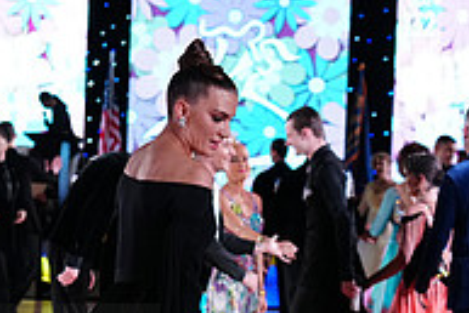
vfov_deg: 6.2
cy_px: 368
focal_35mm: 222
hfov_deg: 9.1
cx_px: -104
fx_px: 2894
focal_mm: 74
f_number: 4
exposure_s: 1/320
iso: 2500
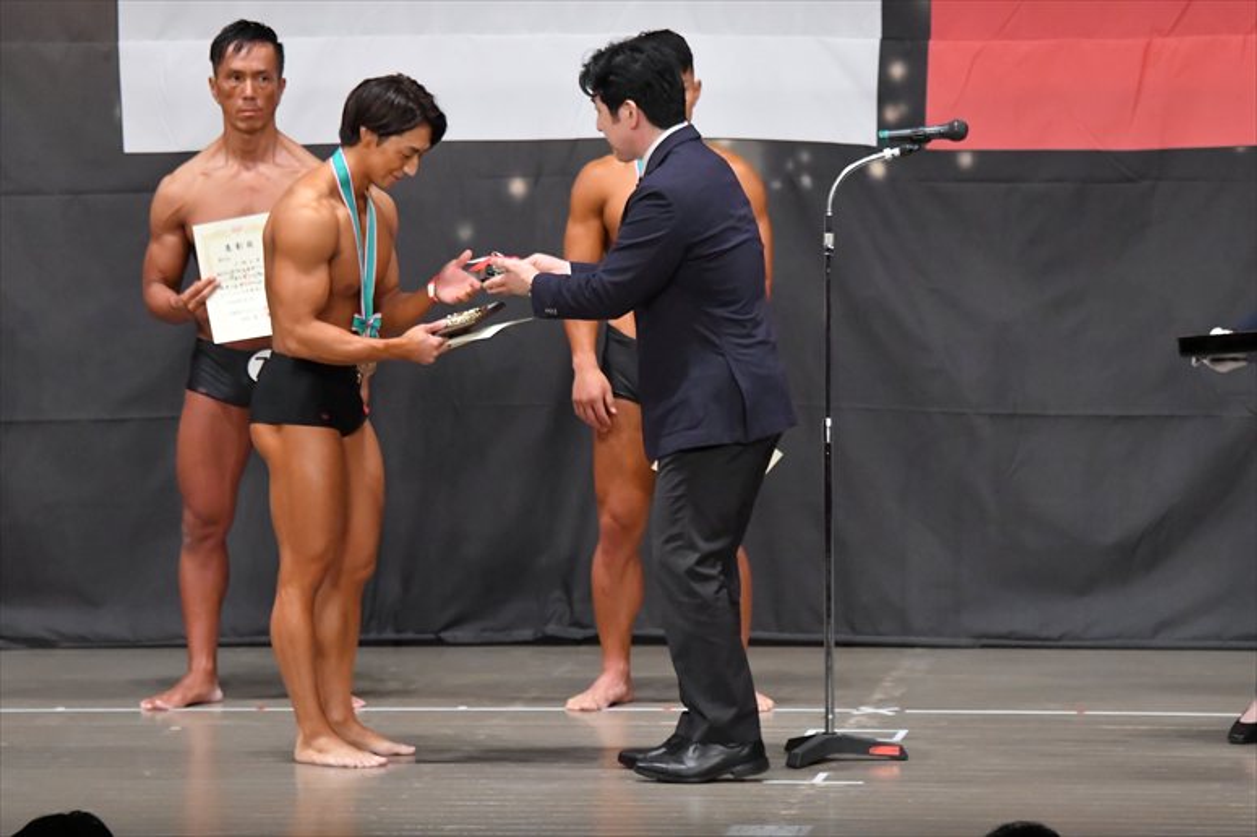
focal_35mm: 217
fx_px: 7573
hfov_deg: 9.5
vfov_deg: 6.3
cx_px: 628
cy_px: 418
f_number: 5.6
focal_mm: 145
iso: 6400
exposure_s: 1/400
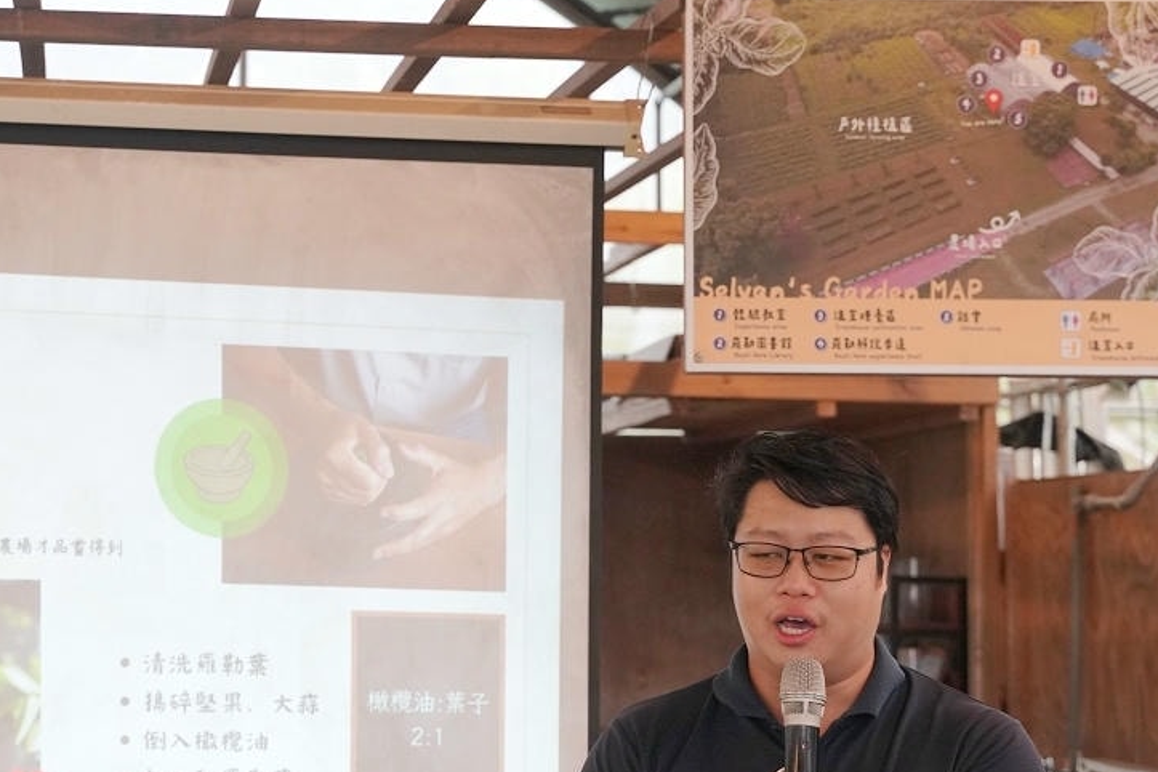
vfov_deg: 16.5
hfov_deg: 24.3
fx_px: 2670
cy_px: 386
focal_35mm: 83
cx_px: 316
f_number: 4
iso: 2500
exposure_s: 1/160
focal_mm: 50
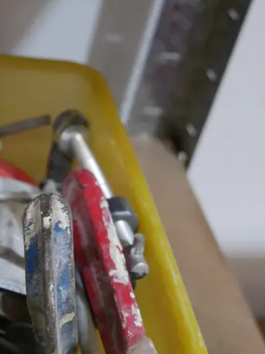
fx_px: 807
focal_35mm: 79
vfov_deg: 24.4
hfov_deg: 18.0
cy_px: 278
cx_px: -20
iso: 640
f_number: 4
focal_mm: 18
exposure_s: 1/60
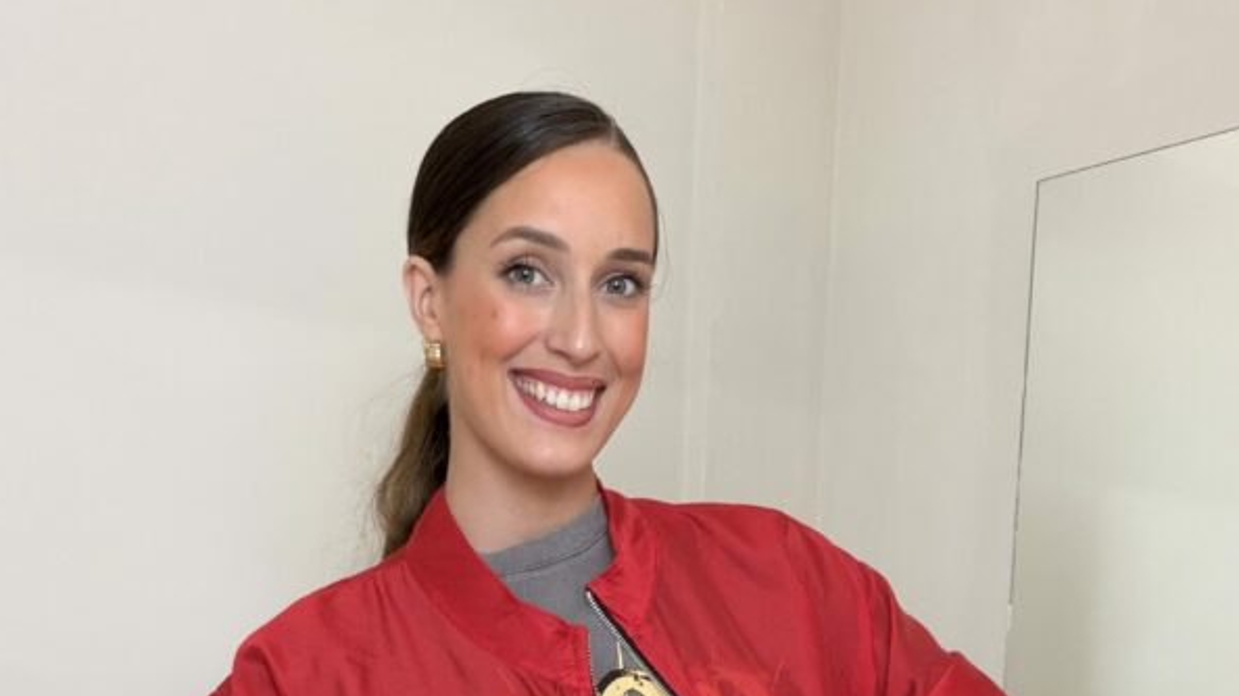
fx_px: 1445
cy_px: 815
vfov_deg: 24.7
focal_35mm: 44
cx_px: 615
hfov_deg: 46.4
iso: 125
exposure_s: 1/60
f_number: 1.9
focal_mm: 2.71
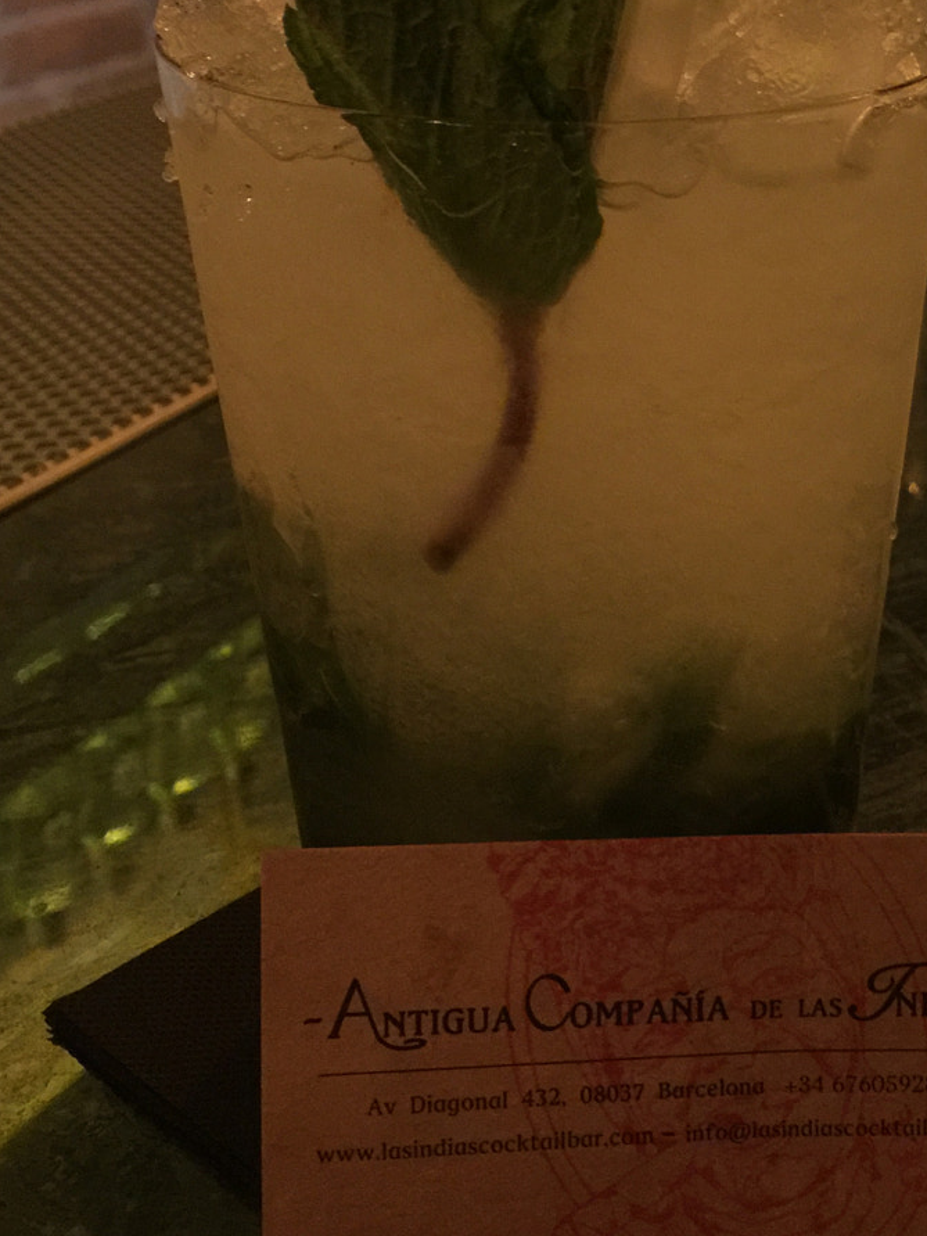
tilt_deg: -21.5
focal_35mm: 52
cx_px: 697
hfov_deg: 27.6
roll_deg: -0.9
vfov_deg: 36.4
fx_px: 1857
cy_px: 405
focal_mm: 4.15
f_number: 2.2
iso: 160
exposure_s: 1/4
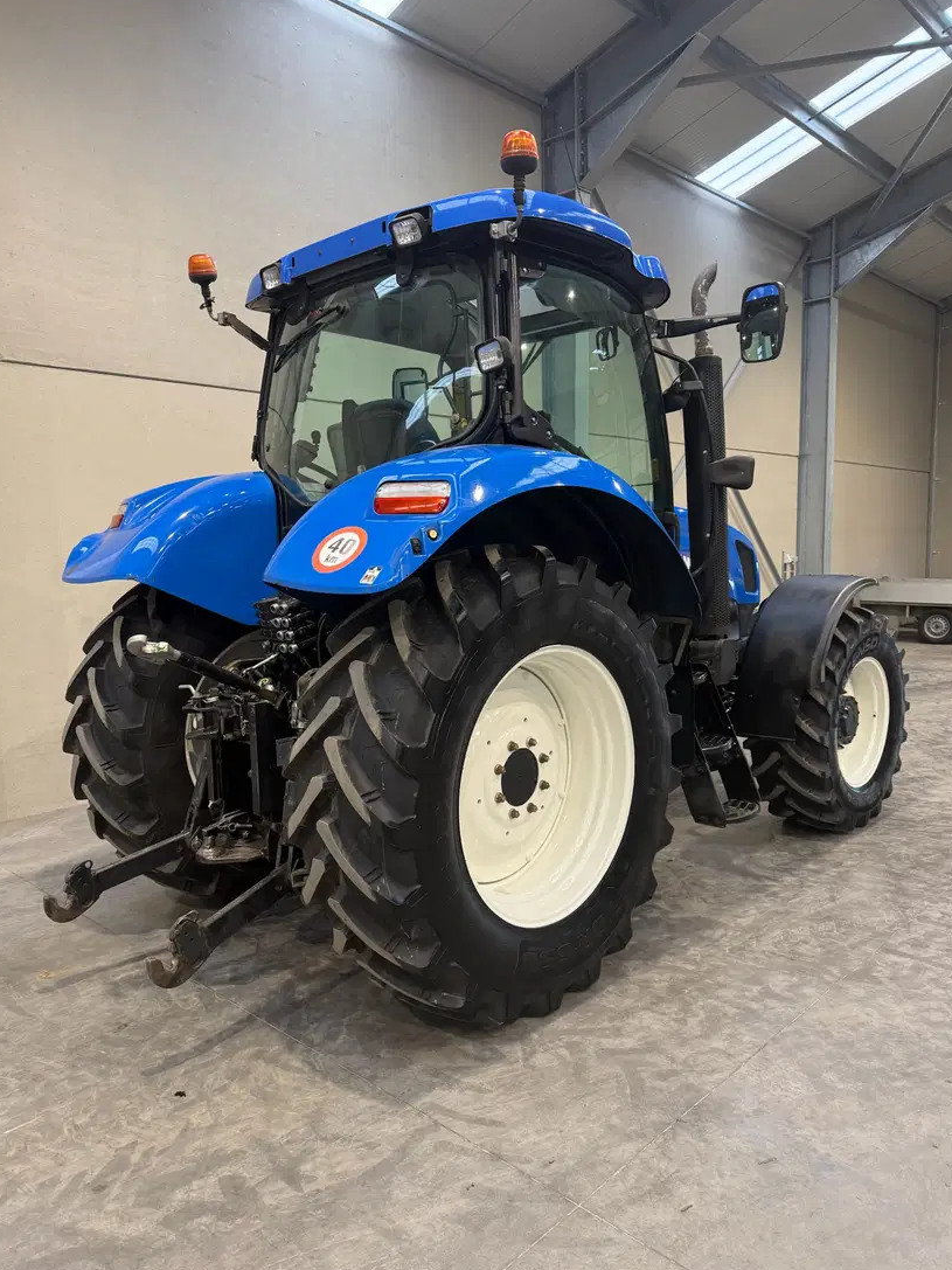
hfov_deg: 54.9
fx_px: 917
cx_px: 470
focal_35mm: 25
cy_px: 654
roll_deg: +1.3
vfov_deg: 69.4
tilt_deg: -6.0
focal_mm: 6.76
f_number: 1.78
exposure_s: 1/100
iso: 200
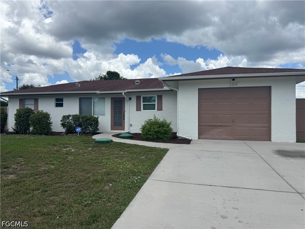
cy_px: 114
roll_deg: -0.1
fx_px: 211
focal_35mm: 24
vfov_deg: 56.8
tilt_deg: +0.7
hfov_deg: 71.6
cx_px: 152
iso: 80
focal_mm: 6.76
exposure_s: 1/6410
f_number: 1.78
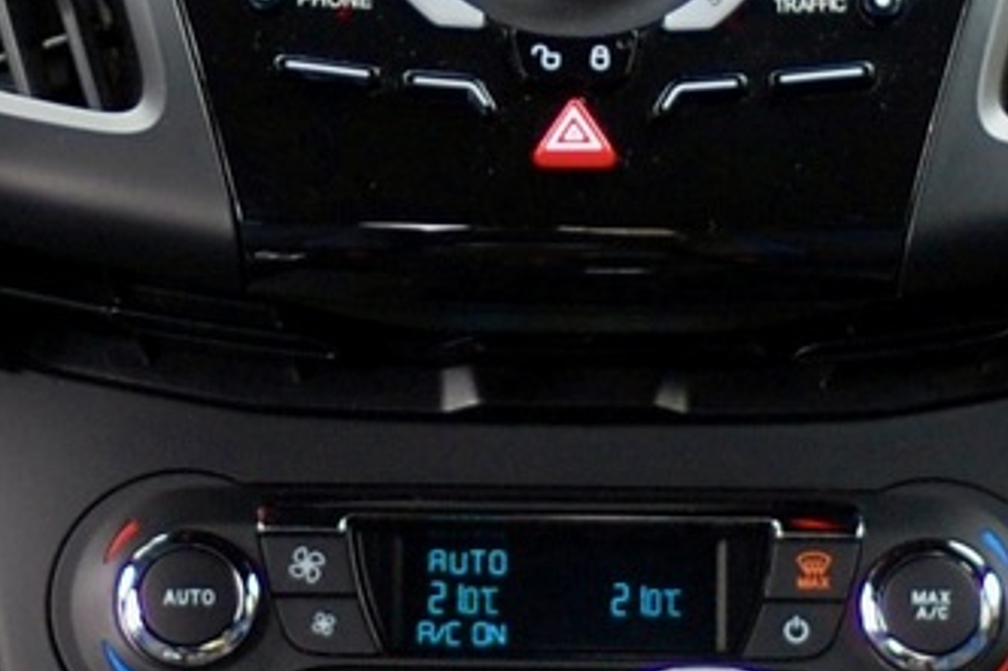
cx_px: 625
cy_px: -152
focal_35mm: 361
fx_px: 10103
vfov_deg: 3.8
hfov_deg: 5.7
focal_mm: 50
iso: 200
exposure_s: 1/125
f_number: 1.8
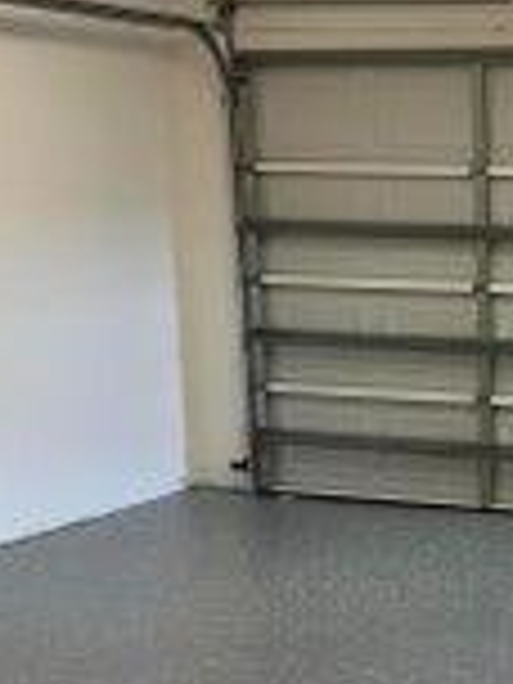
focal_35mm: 76
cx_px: 644
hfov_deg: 18.2
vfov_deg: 25.4
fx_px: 1502
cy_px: 504
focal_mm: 6.86
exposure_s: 1/60
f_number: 1.78
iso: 125
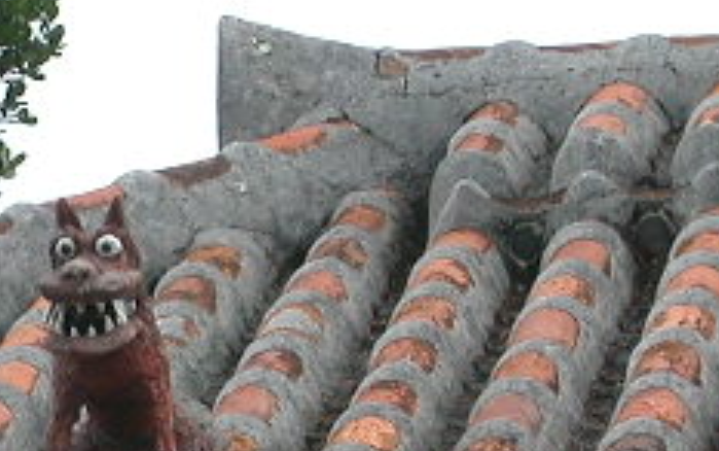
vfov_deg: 4.1
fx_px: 6334
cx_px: 123
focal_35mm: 323
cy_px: 346
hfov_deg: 6.5
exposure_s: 1/438
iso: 100
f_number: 4.8
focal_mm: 16.8
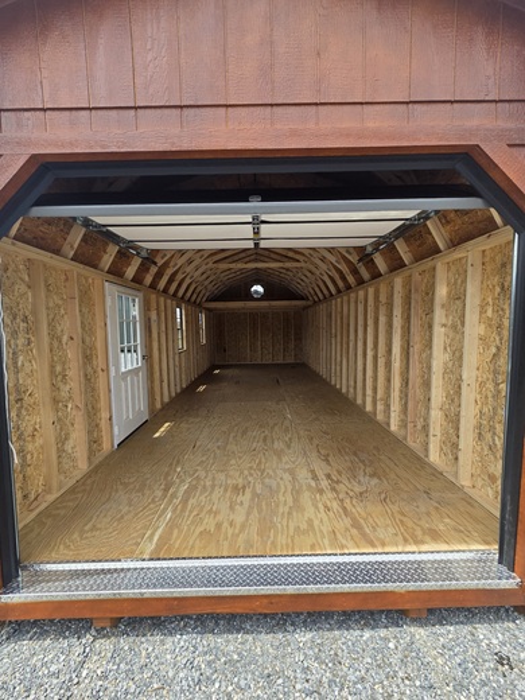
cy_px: 350
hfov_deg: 89.9
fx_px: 263
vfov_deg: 106.2
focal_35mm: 13
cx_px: 262
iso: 50
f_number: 2.2
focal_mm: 2.2
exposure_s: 1/652
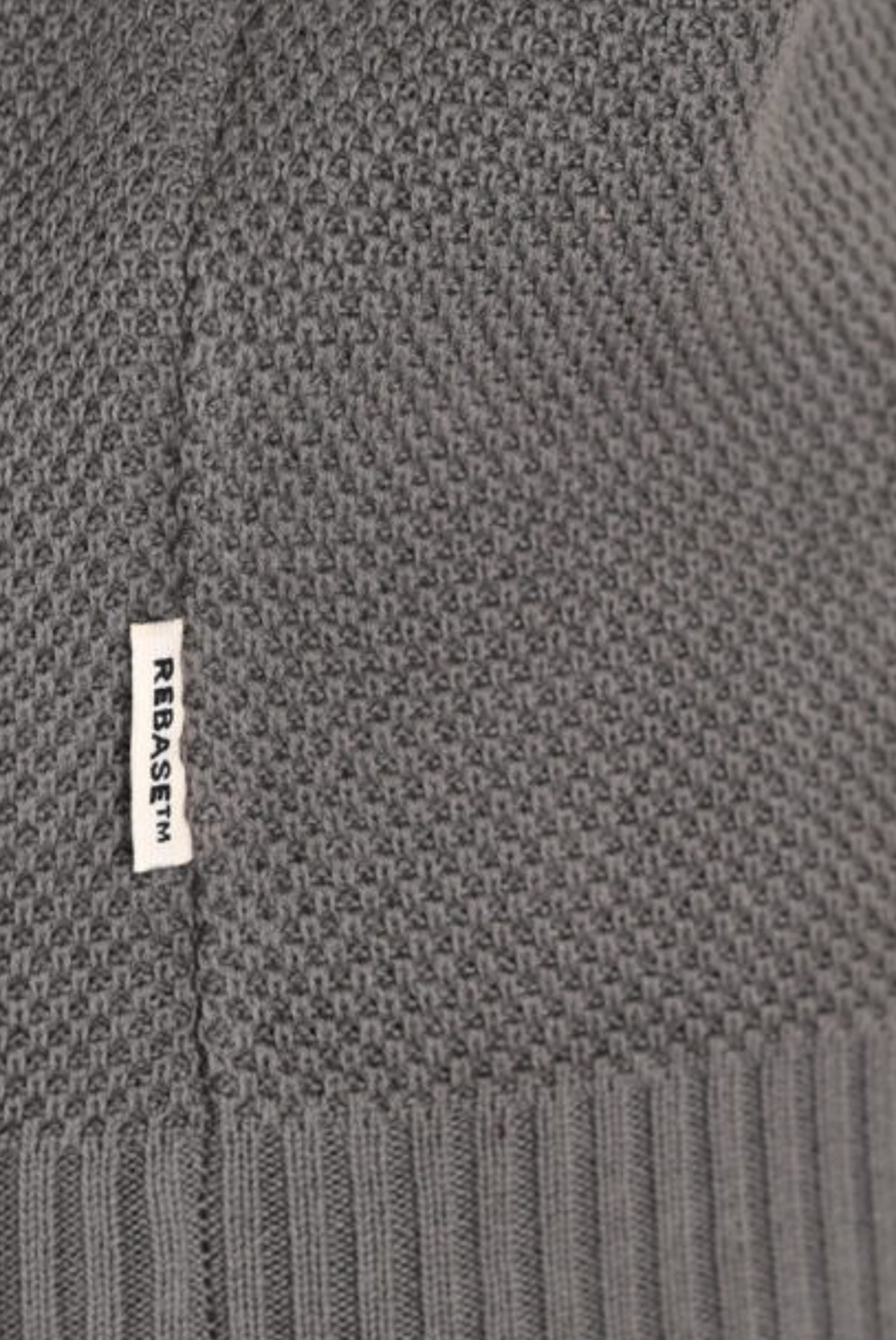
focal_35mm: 111
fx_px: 4137
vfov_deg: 18.4
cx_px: 284
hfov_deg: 12.3
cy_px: 647
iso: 800
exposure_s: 1/125
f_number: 5.6
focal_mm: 66
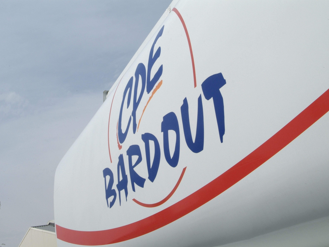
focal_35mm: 43
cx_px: 172
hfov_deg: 43.8
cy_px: 126
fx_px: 409
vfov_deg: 33.6
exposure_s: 1/125
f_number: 22
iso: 400
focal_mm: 26
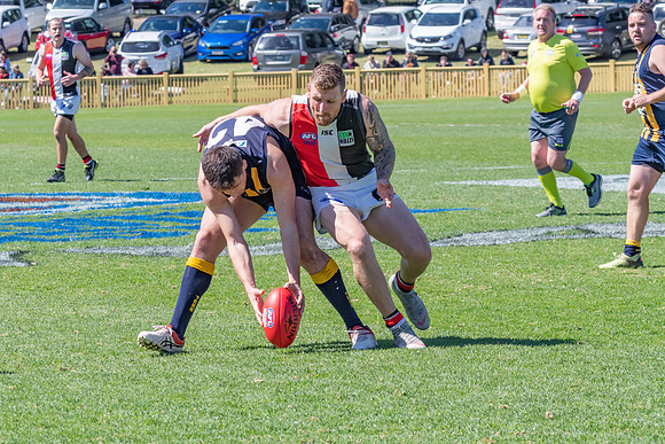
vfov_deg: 5.8
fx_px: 4405
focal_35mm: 238
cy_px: 234
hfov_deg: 8.6
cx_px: 314
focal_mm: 150
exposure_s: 1/1000
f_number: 13
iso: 800
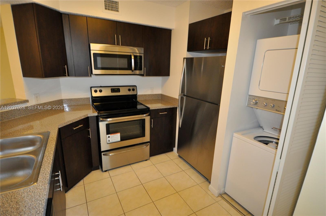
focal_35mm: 18
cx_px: 163
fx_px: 163
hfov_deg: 90.1
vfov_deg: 67.2
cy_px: 108
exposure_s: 1/60
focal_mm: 12
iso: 800
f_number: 3.8
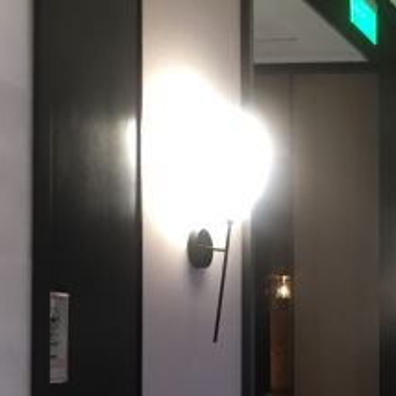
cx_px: 609
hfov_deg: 18.2
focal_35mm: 84
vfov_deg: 20.3
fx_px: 1087
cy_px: 353
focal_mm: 4.15
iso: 100
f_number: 2.2
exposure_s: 1/10
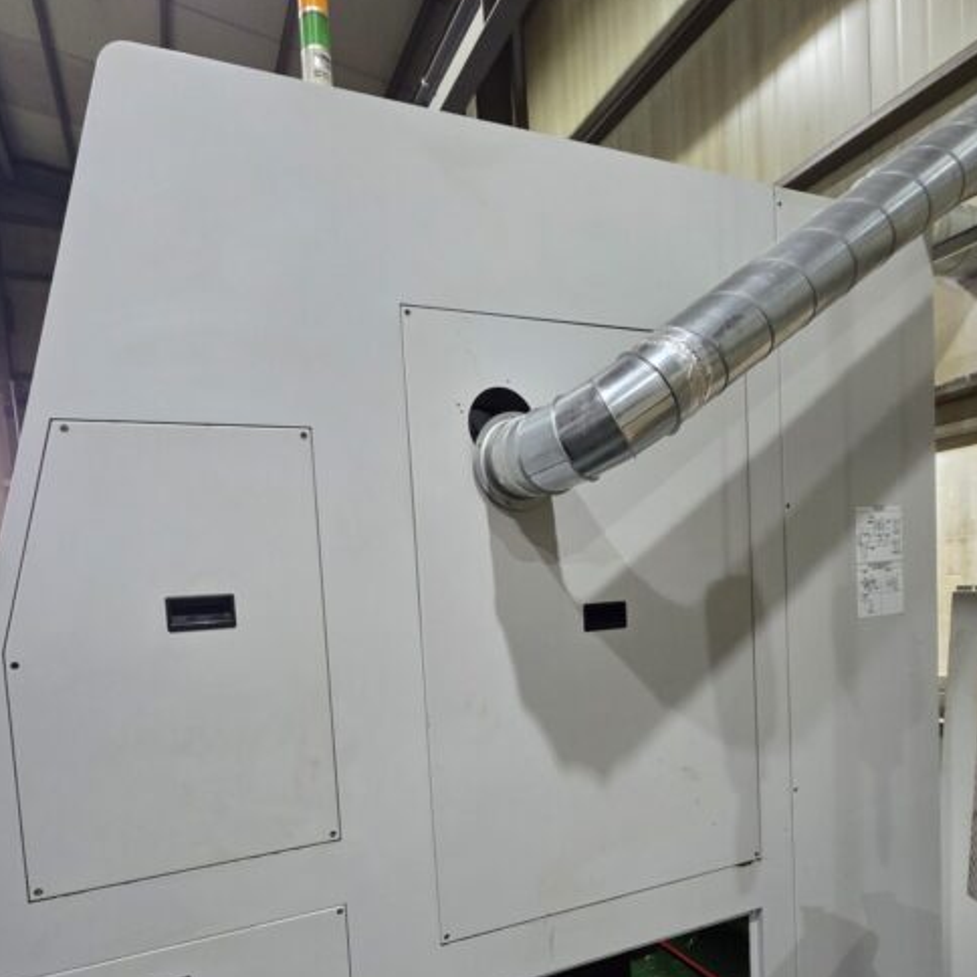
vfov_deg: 75.8
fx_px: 607
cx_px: 436
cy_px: 632
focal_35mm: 19
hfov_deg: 77.4
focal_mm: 2.2
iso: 250
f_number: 2.2
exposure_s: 1/60
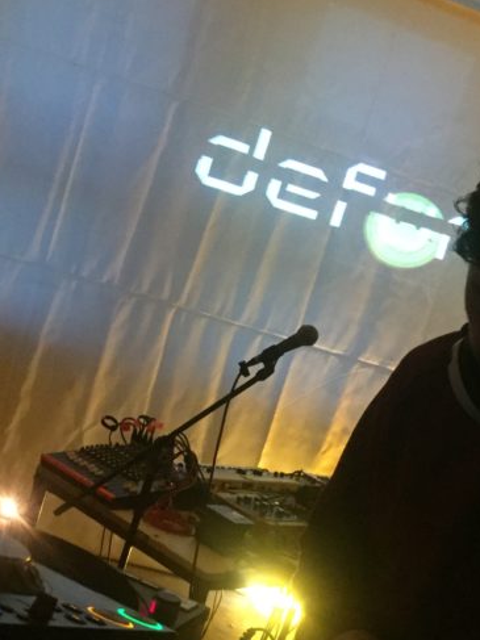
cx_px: 305
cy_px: 377
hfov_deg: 23.9
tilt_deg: -4.3
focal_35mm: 61
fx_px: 1128
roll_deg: -18.0
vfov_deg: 31.6
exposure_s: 1/17
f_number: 2.2
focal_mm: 4.15
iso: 400
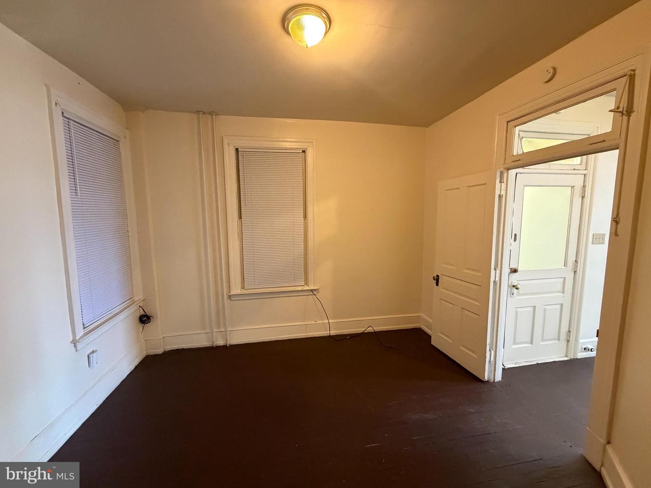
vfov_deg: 85.7
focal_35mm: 14
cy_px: 244
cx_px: 326
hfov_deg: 102.1
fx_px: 263
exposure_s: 1/60
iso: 640
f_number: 2.2
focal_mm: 2.22
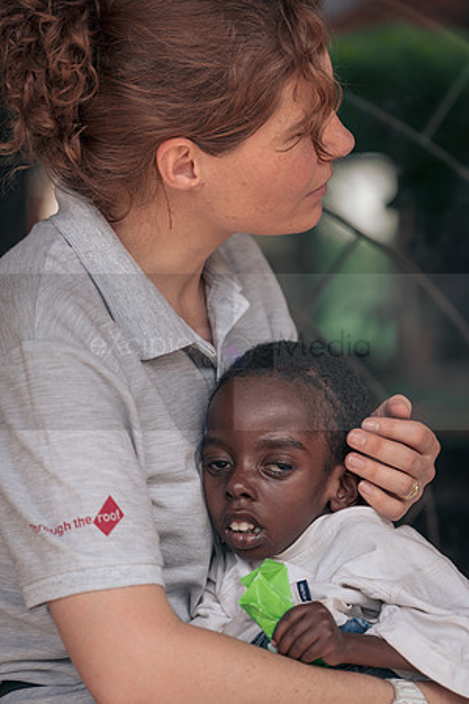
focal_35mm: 154
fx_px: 3009
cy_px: 352
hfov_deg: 8.9
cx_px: 234
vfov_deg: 13.3
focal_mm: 154
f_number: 4
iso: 100
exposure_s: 1/160
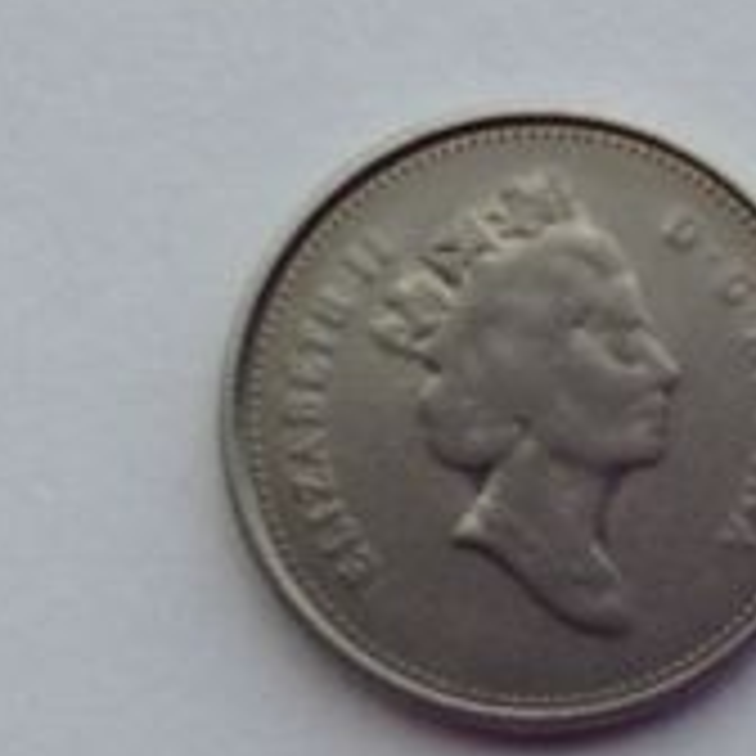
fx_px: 2570
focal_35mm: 104
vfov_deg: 16.7
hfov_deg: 16.7
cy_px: 369
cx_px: 531
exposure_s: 1/137
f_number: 2.4
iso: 32
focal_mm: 3.3
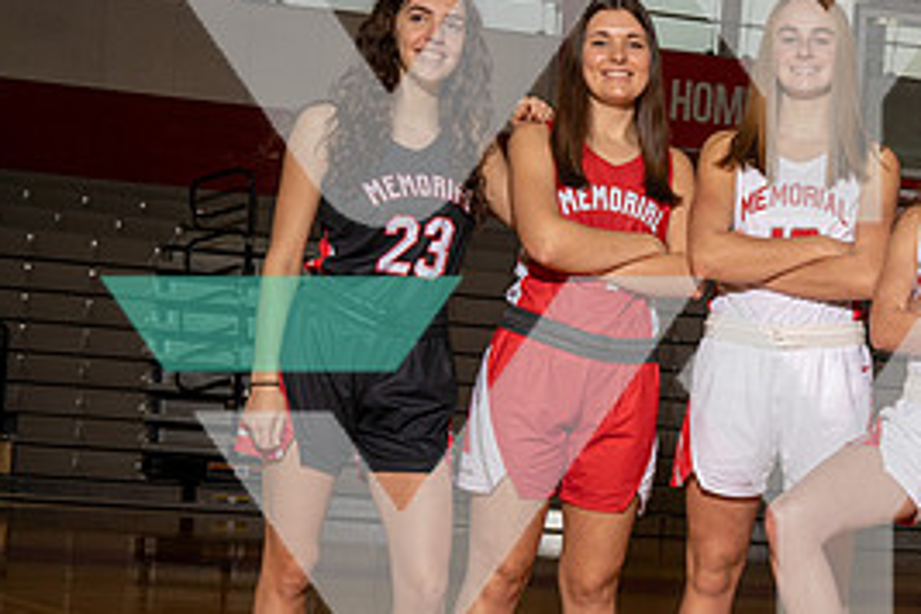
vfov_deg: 21.4
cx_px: 980
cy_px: 460
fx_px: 1612
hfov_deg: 29.2
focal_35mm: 63
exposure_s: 1/250
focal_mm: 29
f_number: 8
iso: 500
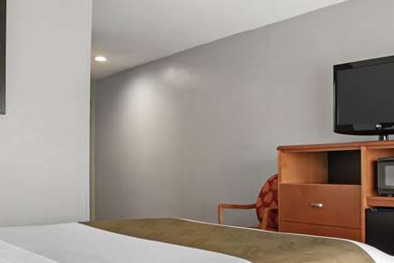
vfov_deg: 31.8
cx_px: 268
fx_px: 460
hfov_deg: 45.5
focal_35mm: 42
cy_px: 162
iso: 400
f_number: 10
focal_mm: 18
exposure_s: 1/10
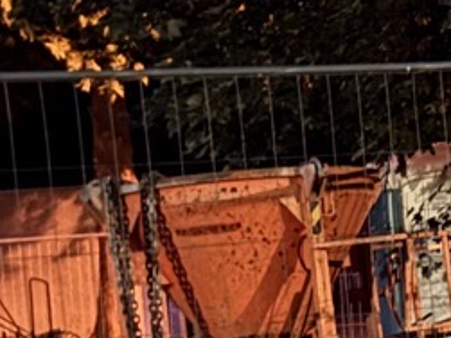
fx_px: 1940
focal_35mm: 149
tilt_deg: -3.7
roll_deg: +3.3
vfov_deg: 9.9
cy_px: 248
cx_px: 1236
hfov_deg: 10.5
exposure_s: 1/5
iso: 1250
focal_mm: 5.96
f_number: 1.6
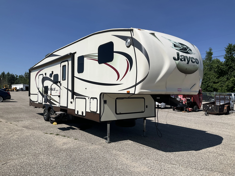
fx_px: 197
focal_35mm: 29
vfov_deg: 48.2
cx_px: 118
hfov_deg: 61.7
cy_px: 88
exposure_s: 1/3788
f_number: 1.8
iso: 25
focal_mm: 3
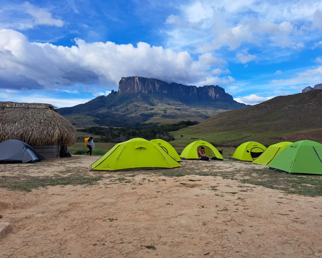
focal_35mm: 26
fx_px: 248
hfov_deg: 66.0
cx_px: 170
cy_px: 131
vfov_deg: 54.9
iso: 50
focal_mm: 5.23
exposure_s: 1/799
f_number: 1.8
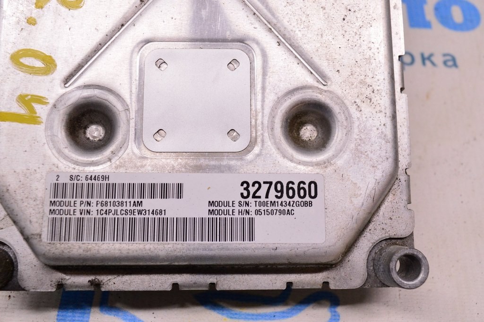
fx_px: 504
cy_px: 161
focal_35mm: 38
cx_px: 242
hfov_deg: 51.3
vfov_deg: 35.4
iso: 1600
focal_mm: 25
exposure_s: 1/125
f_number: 8
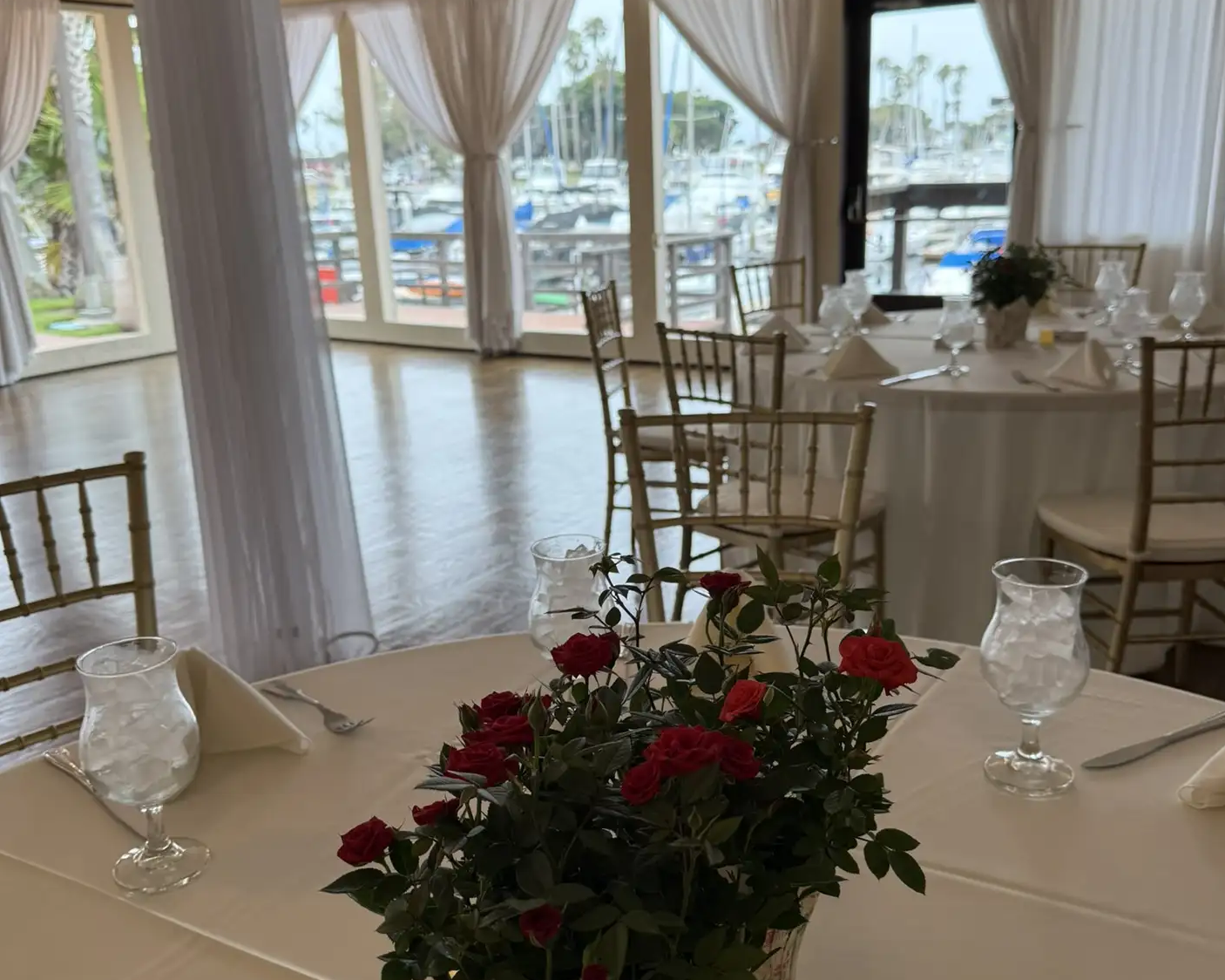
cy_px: 514
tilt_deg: -17.2
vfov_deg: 45.8
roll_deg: +1.3
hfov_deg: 55.7
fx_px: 1160
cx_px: 626
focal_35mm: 32
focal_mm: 6.76
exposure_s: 1/312
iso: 100
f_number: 1.78
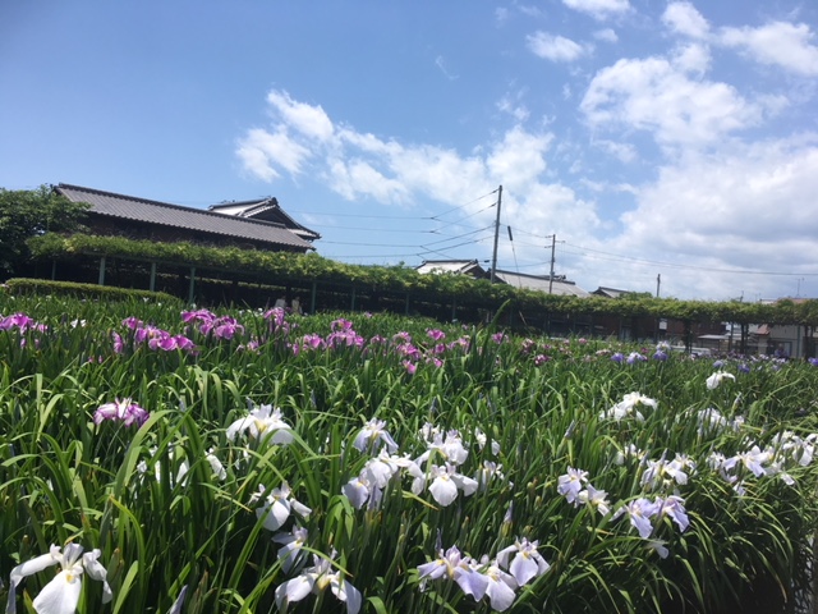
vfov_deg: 48.2
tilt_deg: -0.2
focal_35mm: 29
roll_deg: -3.8
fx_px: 685
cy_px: 307
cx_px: 409
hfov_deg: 61.7
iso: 25
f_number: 2.2
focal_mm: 4.15
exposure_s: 1/1876
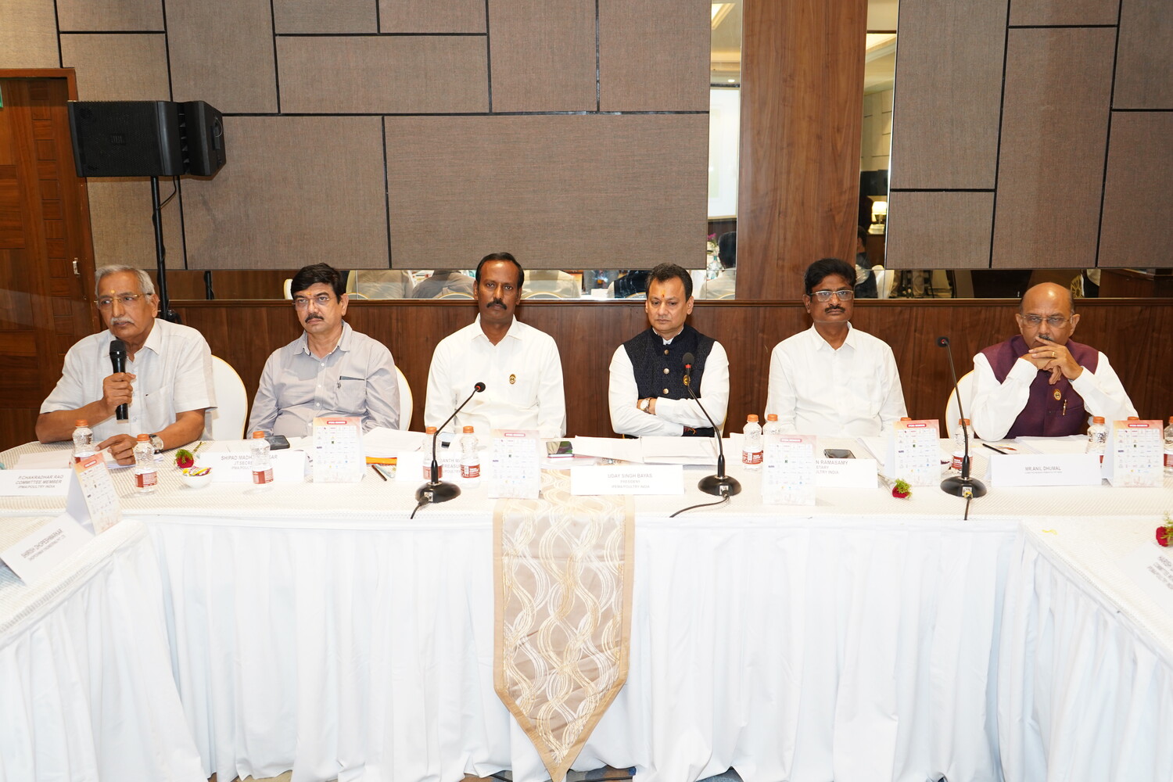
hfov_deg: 61.9
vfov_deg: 43.6
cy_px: 391
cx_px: 586
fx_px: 977
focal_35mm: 30
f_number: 4
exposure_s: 1/100
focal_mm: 30
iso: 1600
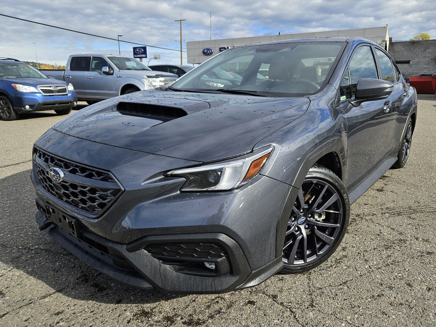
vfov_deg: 56.8
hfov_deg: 71.6
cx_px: 220
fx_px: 302
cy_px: 157
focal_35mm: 24
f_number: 1.8
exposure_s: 1/1262
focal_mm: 5.4
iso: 25
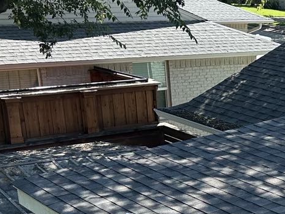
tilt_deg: -22.8
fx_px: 683
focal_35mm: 83
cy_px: 271
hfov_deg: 21.5
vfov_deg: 16.8
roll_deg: -1.6
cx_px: 359
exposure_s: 1/1664
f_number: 1.78
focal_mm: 6.86
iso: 80
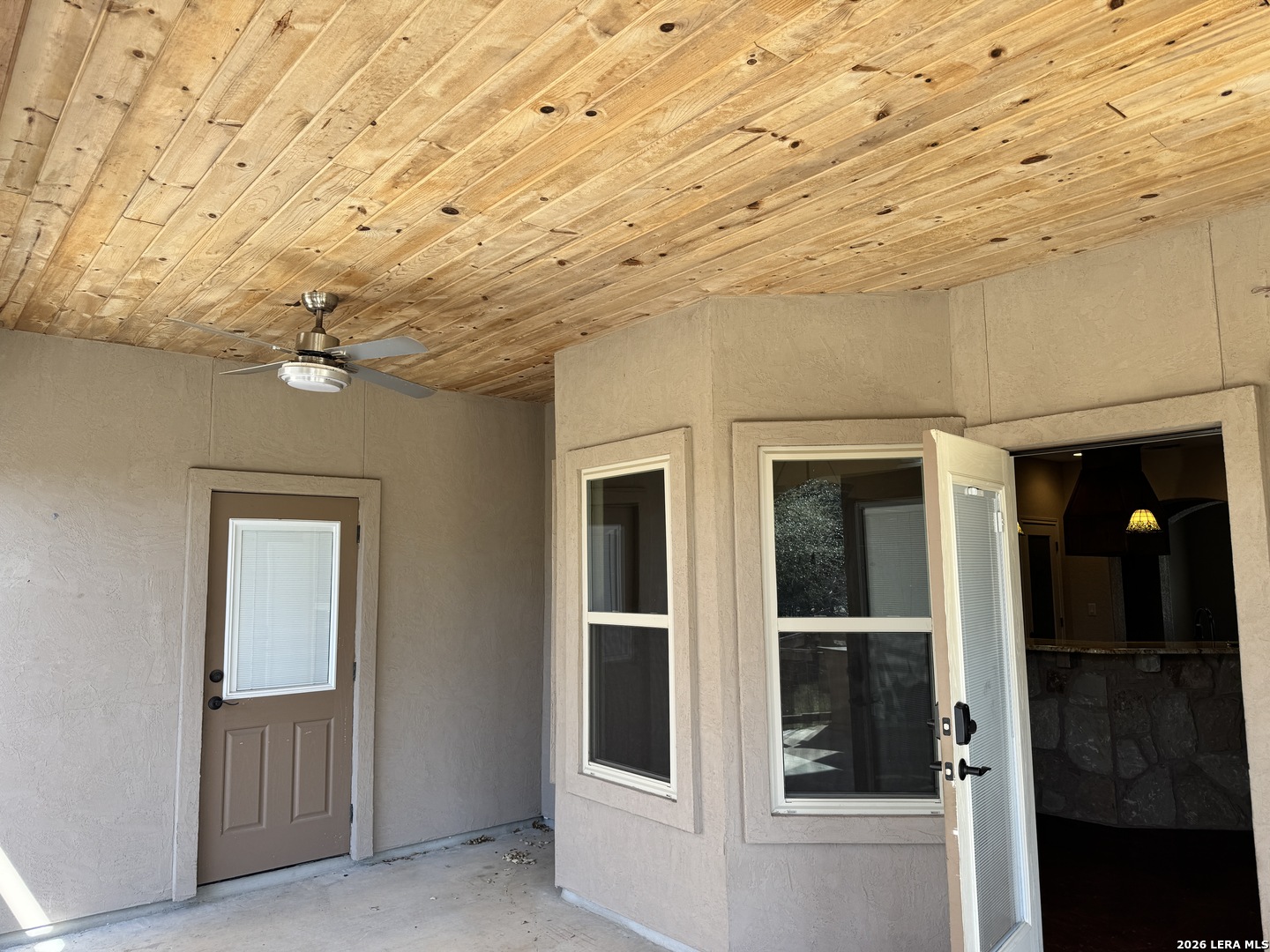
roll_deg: +0.7
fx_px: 881
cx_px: 635
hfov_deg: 71.6
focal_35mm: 24
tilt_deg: +6.8
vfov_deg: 56.8
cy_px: 476
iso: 80
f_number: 1.78
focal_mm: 6.76
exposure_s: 1/349
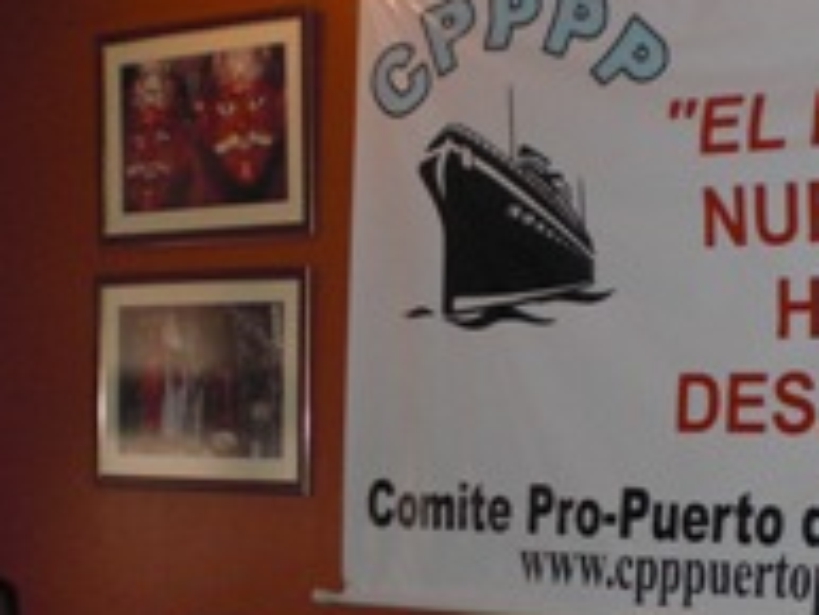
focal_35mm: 88
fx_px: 2083
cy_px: 530
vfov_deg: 16.6
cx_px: 543
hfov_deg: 22.2
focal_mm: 6.3
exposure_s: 1/60
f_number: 3.1
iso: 200
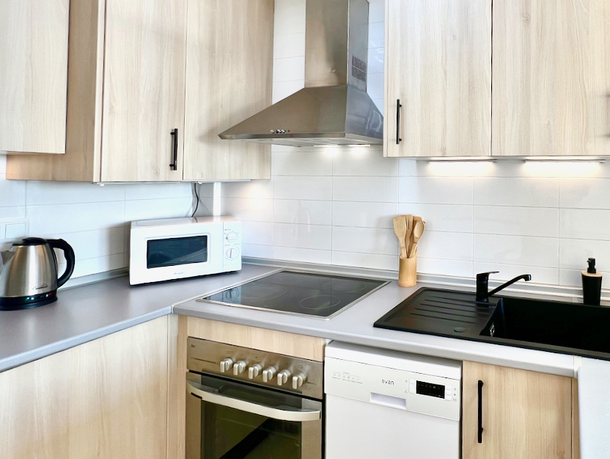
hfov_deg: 77.0
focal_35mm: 20
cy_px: 169
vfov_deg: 65.0
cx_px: 441
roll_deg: -1.7
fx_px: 353
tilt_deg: +1.6
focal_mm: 1.57
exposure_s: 1/100
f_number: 1.8
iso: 40
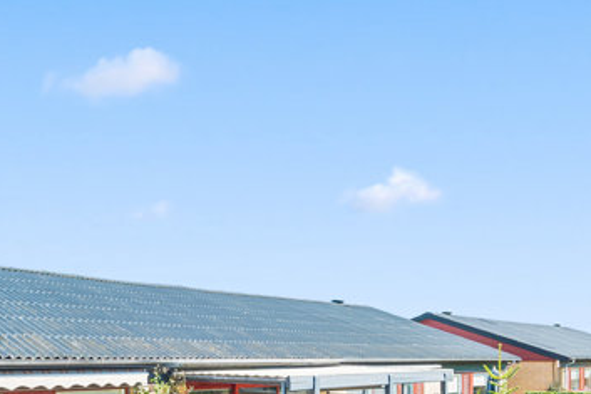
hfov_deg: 54.0
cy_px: 338
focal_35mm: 34
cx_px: 169
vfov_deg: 36.9
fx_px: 558
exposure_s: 1/80
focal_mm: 15
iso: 200
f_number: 10
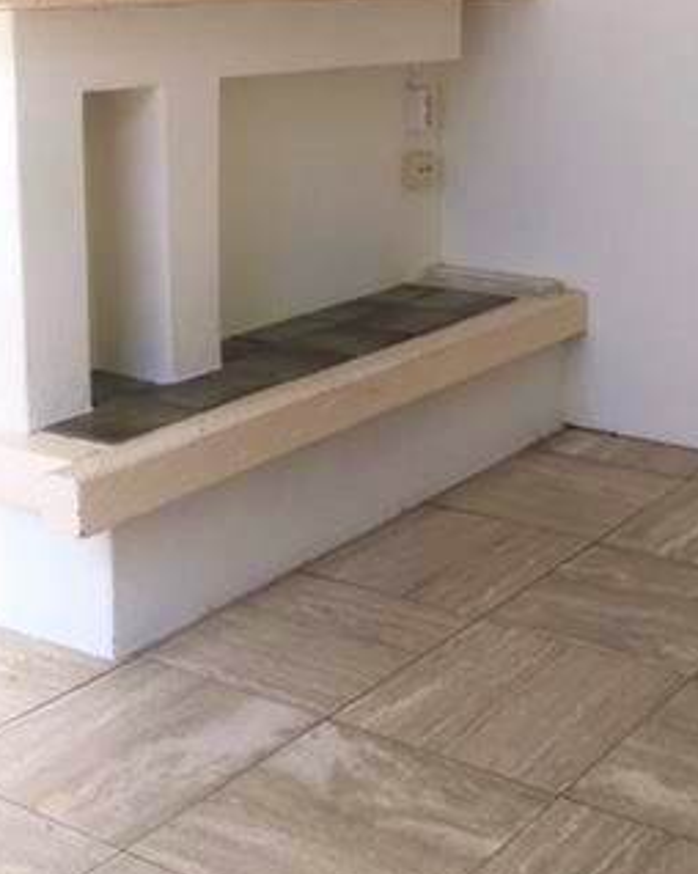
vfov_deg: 31.0
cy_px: 33
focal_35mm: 57
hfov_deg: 26.5
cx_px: 467
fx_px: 1473
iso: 40
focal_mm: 4.15
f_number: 2.2
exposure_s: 1/100
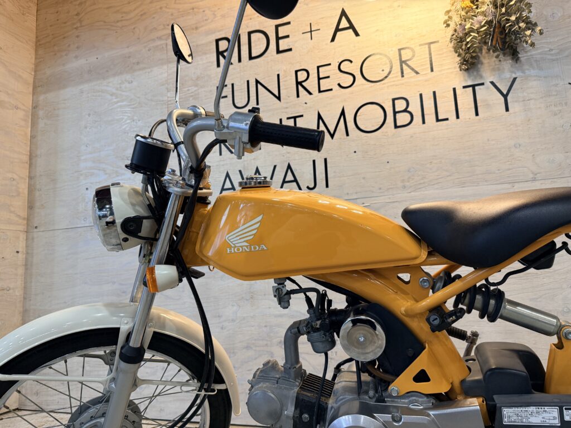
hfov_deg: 71.6
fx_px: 396
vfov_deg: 56.8
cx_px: 286
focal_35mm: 24
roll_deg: +2.5
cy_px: 214
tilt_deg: +8.7
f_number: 1.78
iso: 160
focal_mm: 6.76
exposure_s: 1/60
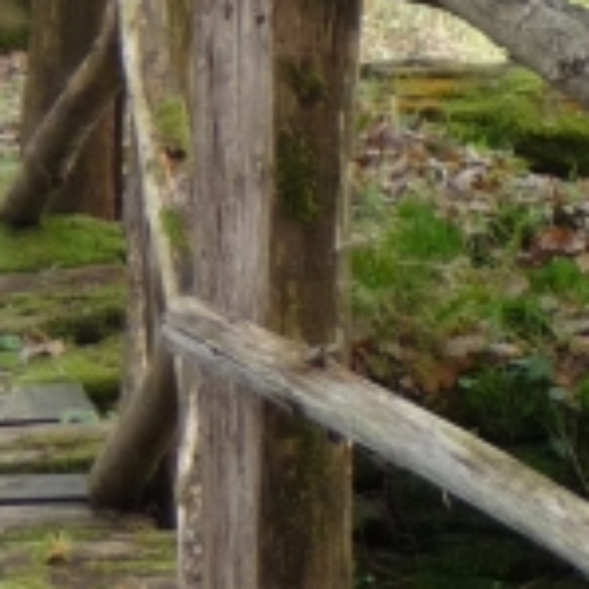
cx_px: -229
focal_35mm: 348
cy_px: -540
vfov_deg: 5.0
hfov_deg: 5.0
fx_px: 6699
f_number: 4.3
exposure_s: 1/30
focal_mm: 9.3
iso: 125
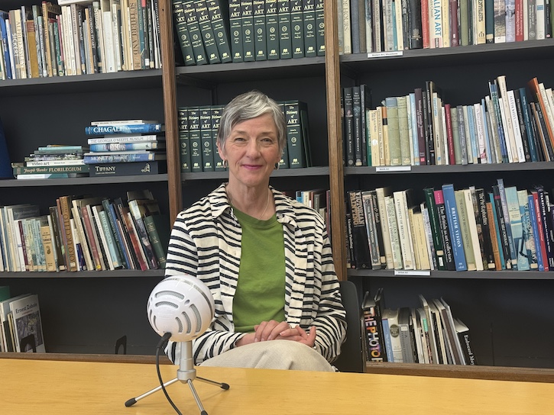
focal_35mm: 48
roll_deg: +2.6
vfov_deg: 30.3
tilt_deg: -2.8
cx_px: 277
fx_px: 768
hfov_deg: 39.7
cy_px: 208
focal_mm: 6.76
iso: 100
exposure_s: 1/50
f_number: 1.78
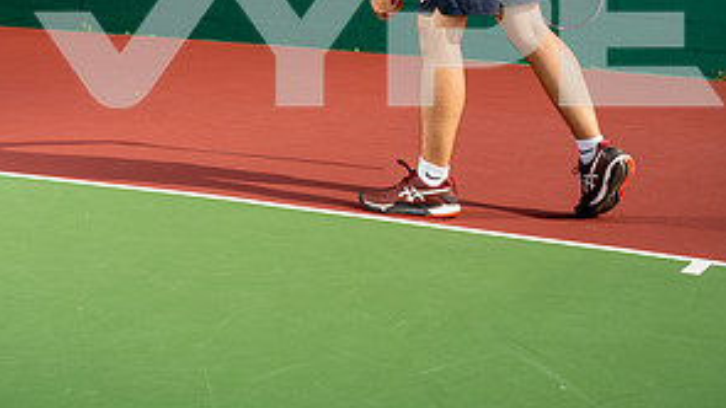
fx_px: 1444
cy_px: -140
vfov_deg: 15.3
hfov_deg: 28.2
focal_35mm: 75
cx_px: 364
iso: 100
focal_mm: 47
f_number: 5.6
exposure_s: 1/640
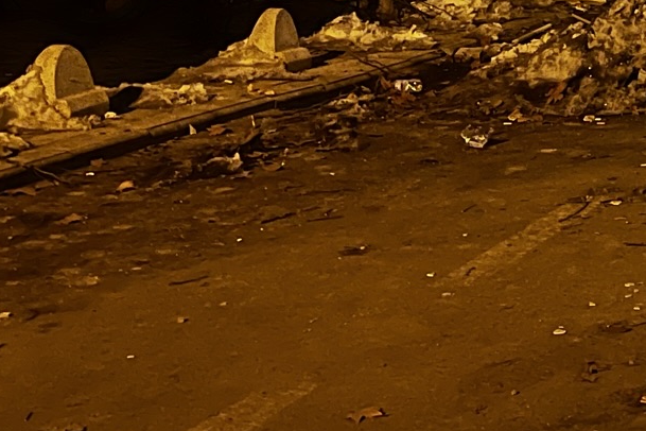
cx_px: 870
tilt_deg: +7.1
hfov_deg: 20.2
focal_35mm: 91
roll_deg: +1.3
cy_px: -306
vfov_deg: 13.7
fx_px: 1633
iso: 640
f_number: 1.6
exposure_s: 1/17
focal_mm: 5.1
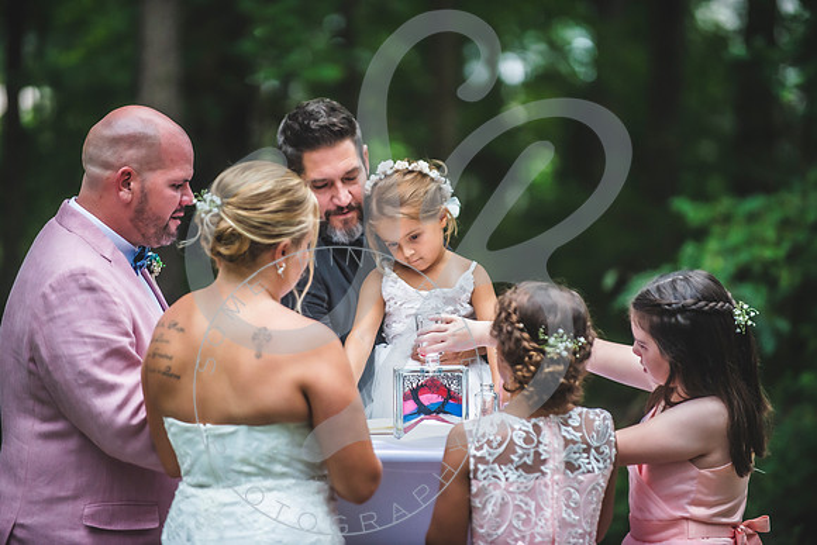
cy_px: 272
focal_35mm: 190
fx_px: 4313
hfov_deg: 10.8
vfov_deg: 7.2
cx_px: 408
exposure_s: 1/640
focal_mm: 190
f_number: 2.8
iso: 1000
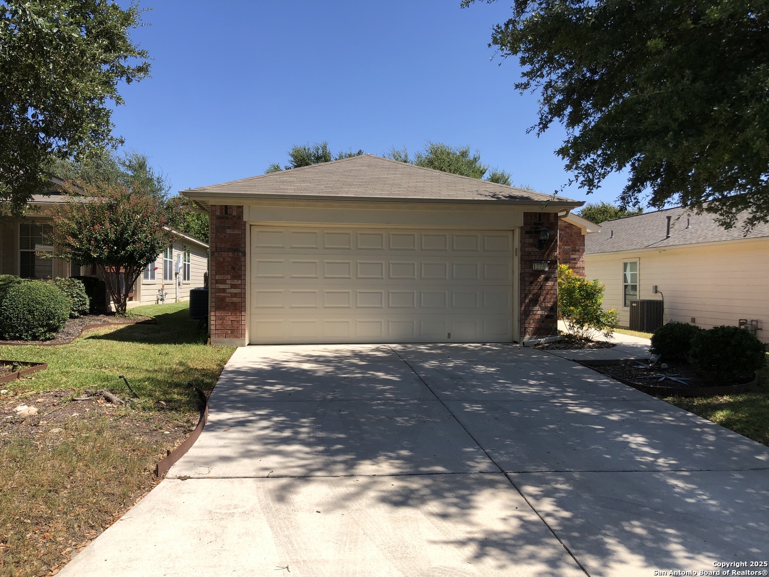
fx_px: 622
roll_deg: -0.4
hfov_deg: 63.4
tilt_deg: +0.3
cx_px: 384
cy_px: 288
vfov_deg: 49.7
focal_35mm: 28
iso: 20
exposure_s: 1/1473
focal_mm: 3.99
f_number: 1.8
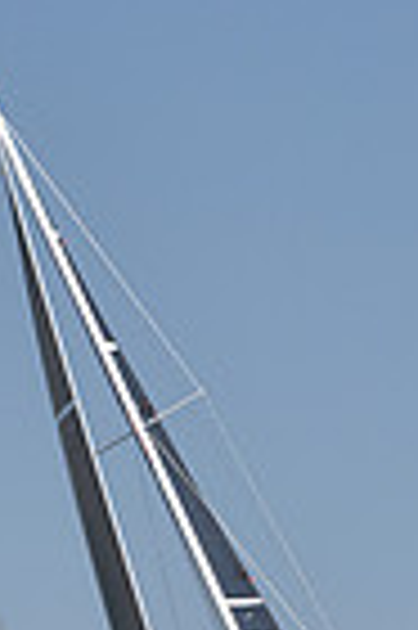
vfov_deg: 3.8
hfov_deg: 2.5
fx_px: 9410
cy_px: 400
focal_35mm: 539
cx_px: 240
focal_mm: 130
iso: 200
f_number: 3.2
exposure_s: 1/1000
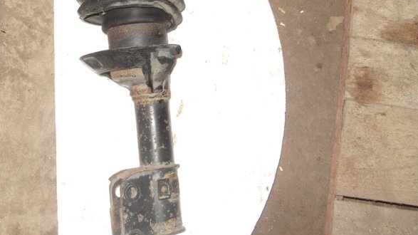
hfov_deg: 39.6
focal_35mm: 52
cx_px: 154
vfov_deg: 22.8
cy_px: 60
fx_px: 576
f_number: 2.8
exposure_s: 1/45
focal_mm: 7.8
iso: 100
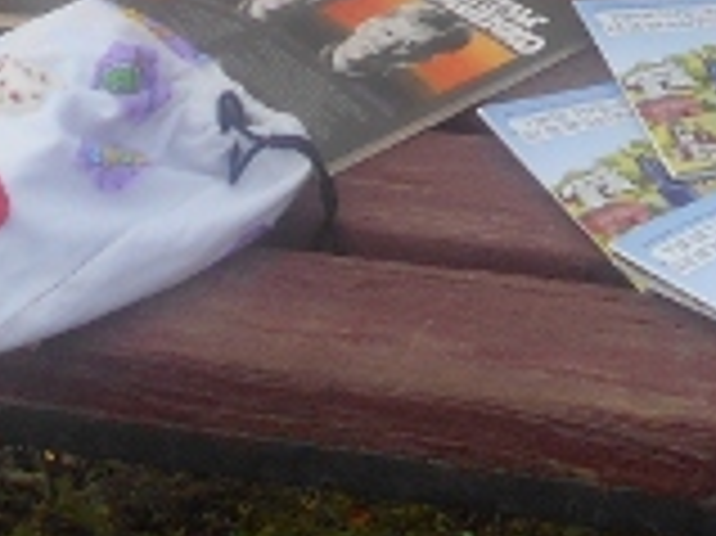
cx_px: 486
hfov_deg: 15.0
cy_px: -504
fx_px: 2708
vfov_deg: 10.5
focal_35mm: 131
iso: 80
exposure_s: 1/250
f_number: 3.2
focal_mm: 4.6
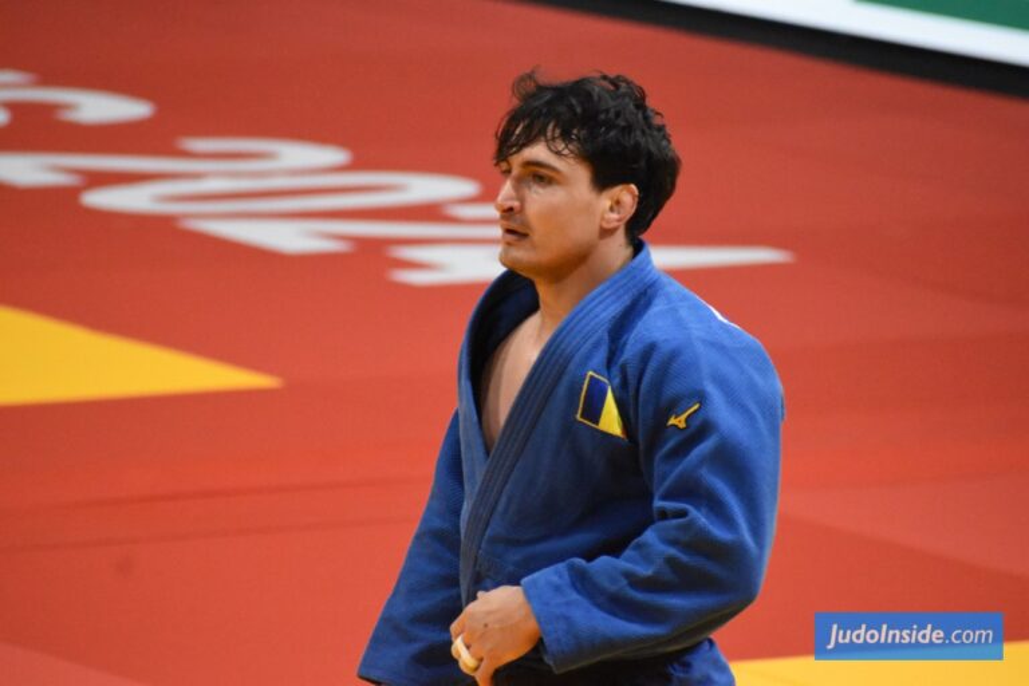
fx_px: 12861
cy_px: 343
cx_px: 514
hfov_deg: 4.6
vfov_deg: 3.1
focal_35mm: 450
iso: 6400
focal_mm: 300
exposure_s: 1/500
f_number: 7.1
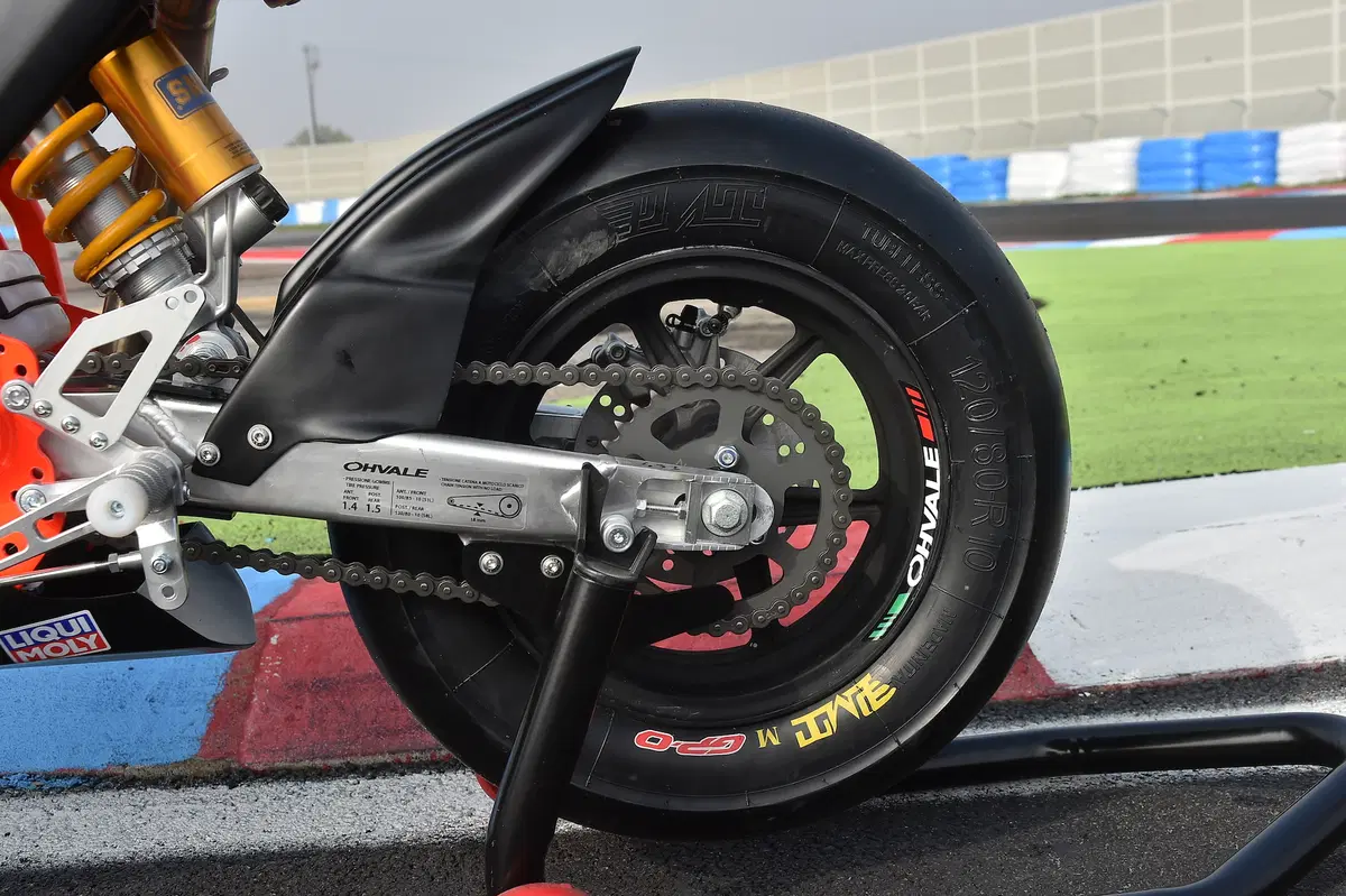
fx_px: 1794
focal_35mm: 48
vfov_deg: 28.1
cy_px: 448
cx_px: 673
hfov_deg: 41.1
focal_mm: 48
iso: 125
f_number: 11
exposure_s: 1/200
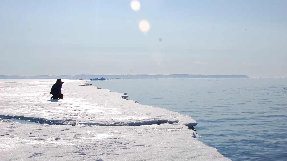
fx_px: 403
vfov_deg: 22.6
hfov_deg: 39.0
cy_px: 90
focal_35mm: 53
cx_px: 170
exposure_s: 1/640
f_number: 13
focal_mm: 28
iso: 200
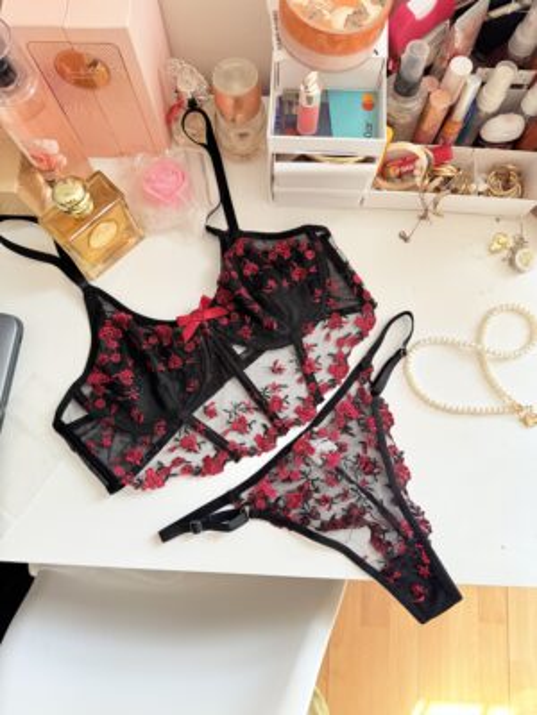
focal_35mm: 24
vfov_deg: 71.6
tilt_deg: -78.2
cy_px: 358
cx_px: 268
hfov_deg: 56.8
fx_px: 496
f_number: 1.78
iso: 100
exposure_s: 1/121
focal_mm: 6.76
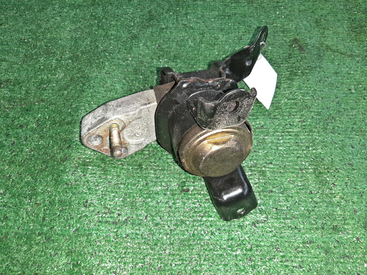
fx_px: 276
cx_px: 184
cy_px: 138
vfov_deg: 53.1
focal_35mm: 26
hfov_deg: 67.3
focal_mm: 3.93
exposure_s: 1/33
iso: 198
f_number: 1.7
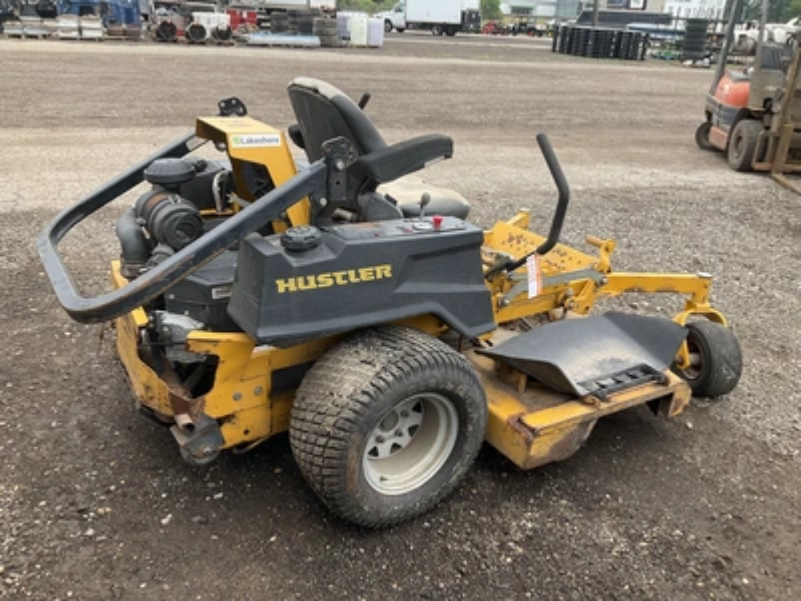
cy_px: 300
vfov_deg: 48.2
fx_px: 671
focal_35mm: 29
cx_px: 400
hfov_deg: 61.7
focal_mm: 3
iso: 25
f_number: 1.8
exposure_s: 1/504
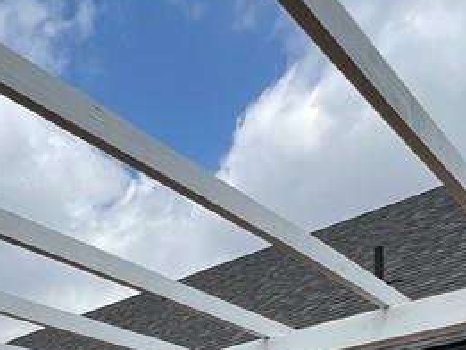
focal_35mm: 51
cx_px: 104
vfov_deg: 22.5
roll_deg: +2.8
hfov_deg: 36.4
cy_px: 548
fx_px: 687
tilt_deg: +1.6
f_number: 1.8
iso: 32
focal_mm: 1.57
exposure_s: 1/1309
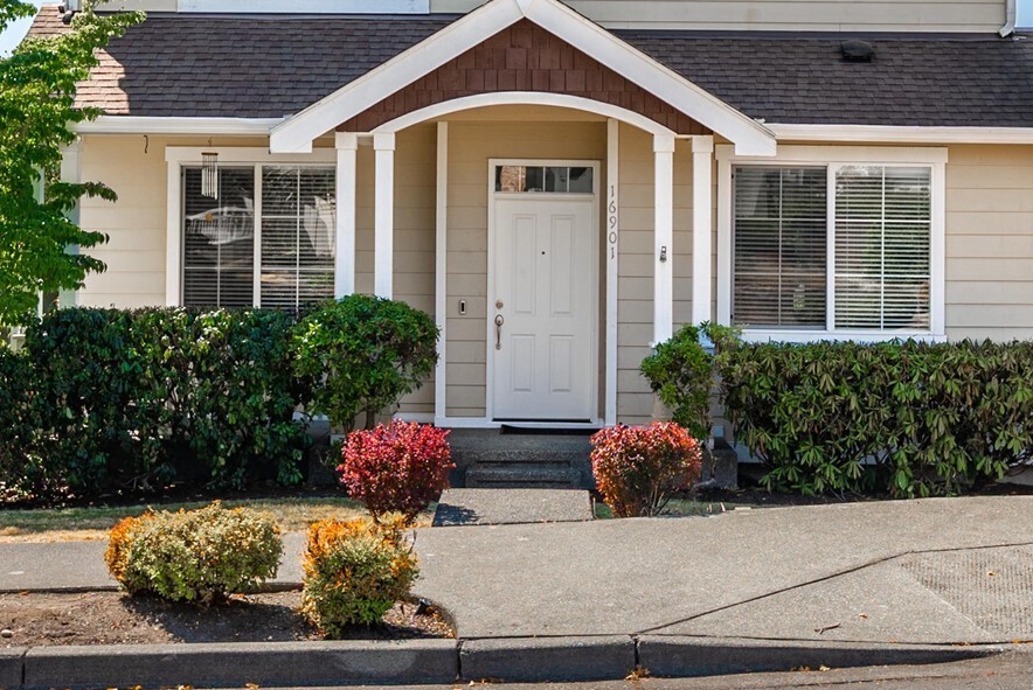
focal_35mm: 46
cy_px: 149
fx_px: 1321
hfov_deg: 42.7
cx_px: 550
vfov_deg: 28.7
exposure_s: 1/160
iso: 80
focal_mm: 24
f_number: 7.1
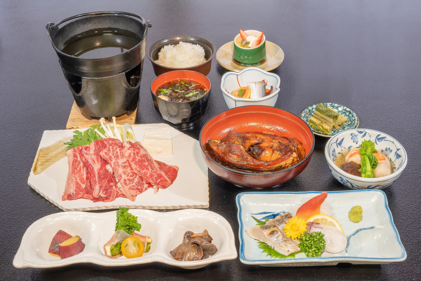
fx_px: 585
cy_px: 140
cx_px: 210
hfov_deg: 39.6
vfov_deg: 27.0
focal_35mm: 50
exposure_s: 1/1.67
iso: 100
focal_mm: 50
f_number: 11
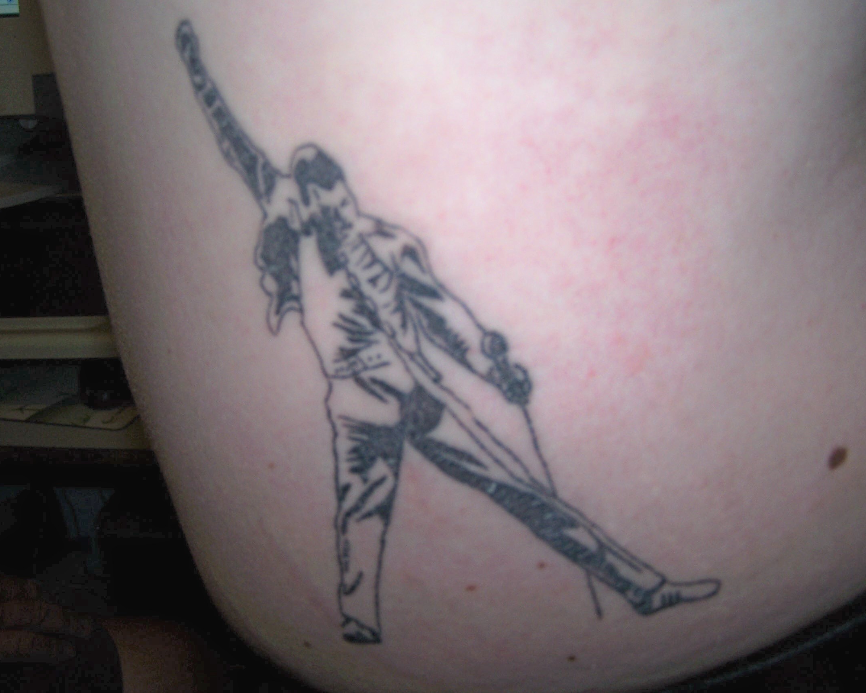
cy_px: 348
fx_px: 1153
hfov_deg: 41.1
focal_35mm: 45
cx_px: 417
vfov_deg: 33.4
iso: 80
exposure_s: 1/60
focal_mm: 7.1
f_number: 2.9
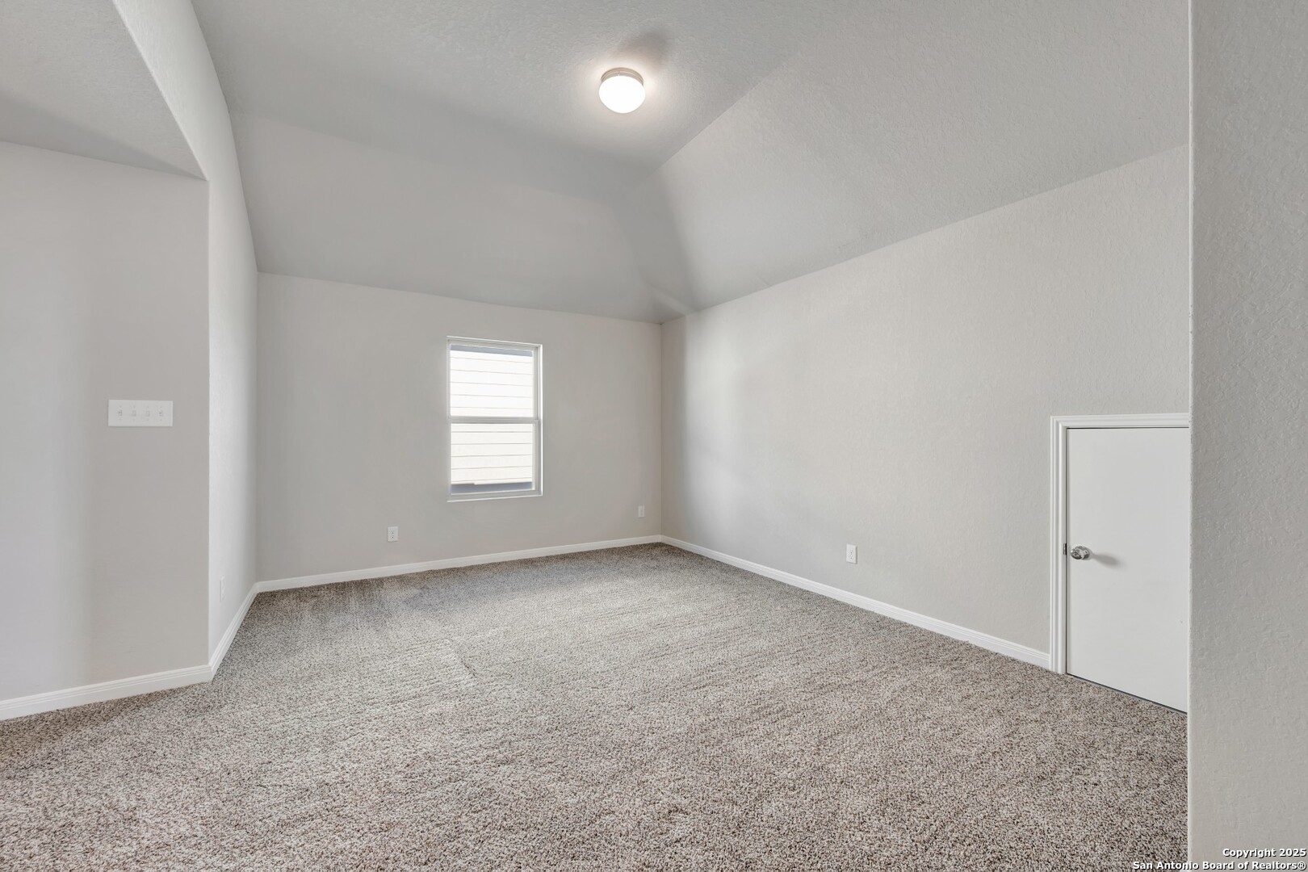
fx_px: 509
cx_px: 654
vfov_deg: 81.2
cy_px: 436
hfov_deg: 104.3
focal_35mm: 14
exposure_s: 1
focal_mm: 14
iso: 100
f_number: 9
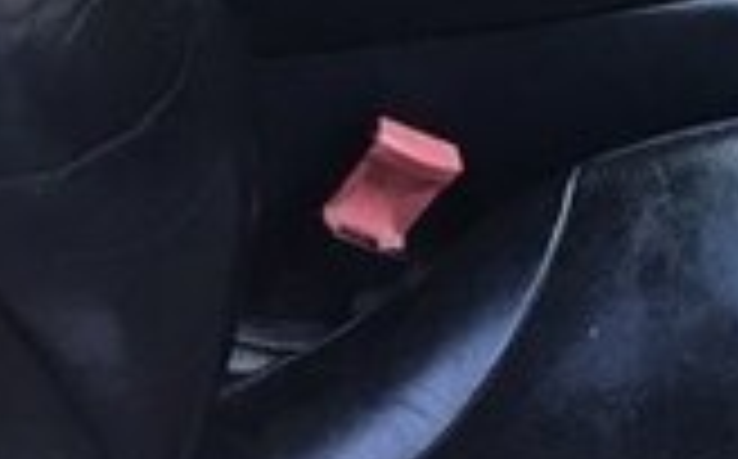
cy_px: -560
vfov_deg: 9.6
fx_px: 2491
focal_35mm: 124
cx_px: 729
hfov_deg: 16.5
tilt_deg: -23.7
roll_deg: -4.4
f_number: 2.2
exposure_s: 1/33
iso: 25
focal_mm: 4.15
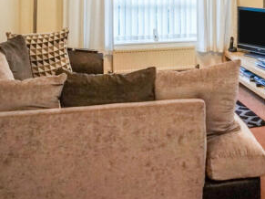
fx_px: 398
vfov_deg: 27.6
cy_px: 51
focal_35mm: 52
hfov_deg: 34.9
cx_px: 233
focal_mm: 16
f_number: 3.5
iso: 2000
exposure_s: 1/160
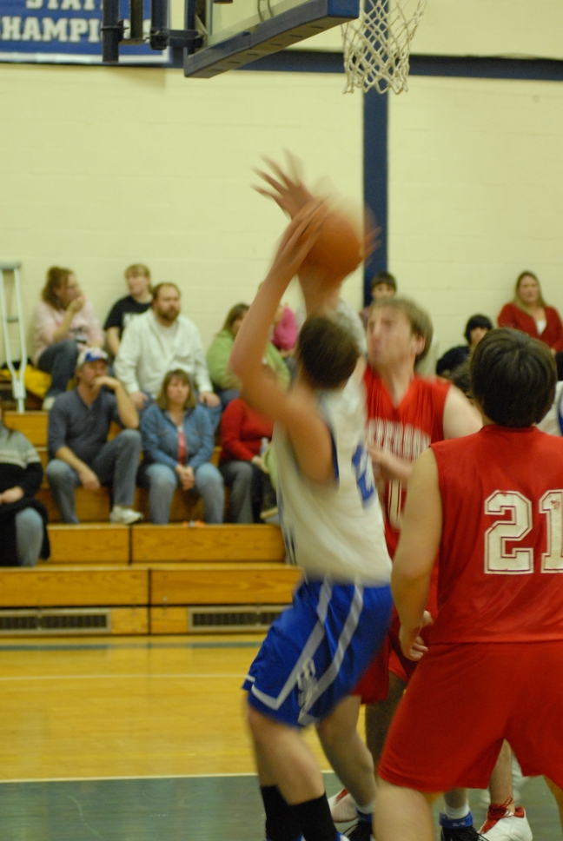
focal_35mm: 120
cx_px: 282
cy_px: 420
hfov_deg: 11.5
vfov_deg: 17.0
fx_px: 2807
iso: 1250
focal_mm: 80
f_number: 3.5
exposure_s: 1/50
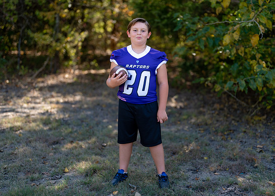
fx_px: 438
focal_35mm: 56
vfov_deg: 25.3
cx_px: 153
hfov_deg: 34.8
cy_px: 103
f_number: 1.2
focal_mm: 50
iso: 100
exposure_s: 1/2000
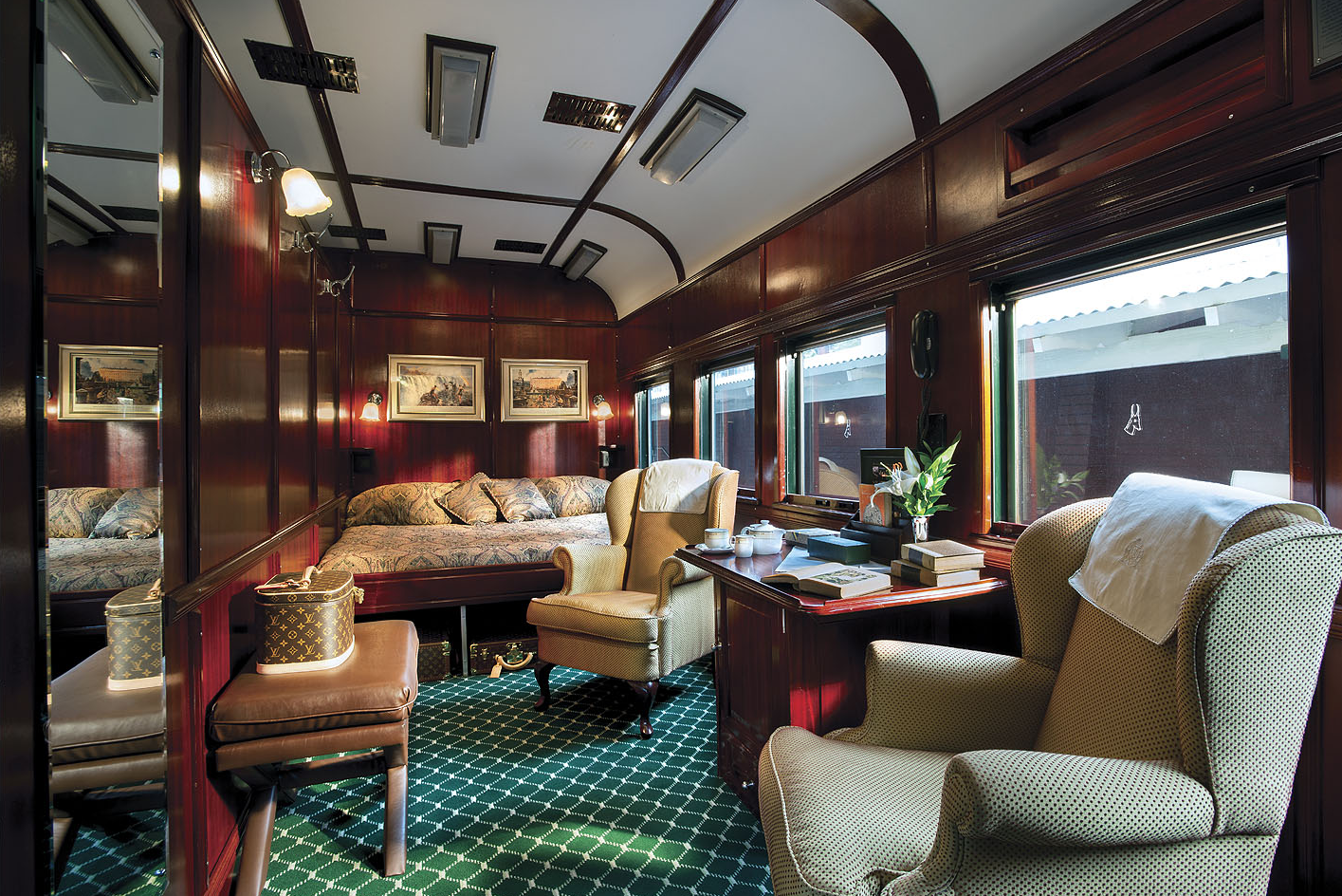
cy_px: 440
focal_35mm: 18
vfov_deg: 67.4
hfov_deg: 89.9
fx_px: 671
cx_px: 708
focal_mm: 17
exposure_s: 1/1.43
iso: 200
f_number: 11
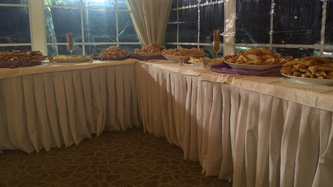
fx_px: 282
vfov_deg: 36.6
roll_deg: -1.1
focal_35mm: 32
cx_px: 167
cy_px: 81
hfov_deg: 61.0
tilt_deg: -8.4
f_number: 2.2
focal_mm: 4.15
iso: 80
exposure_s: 1/17
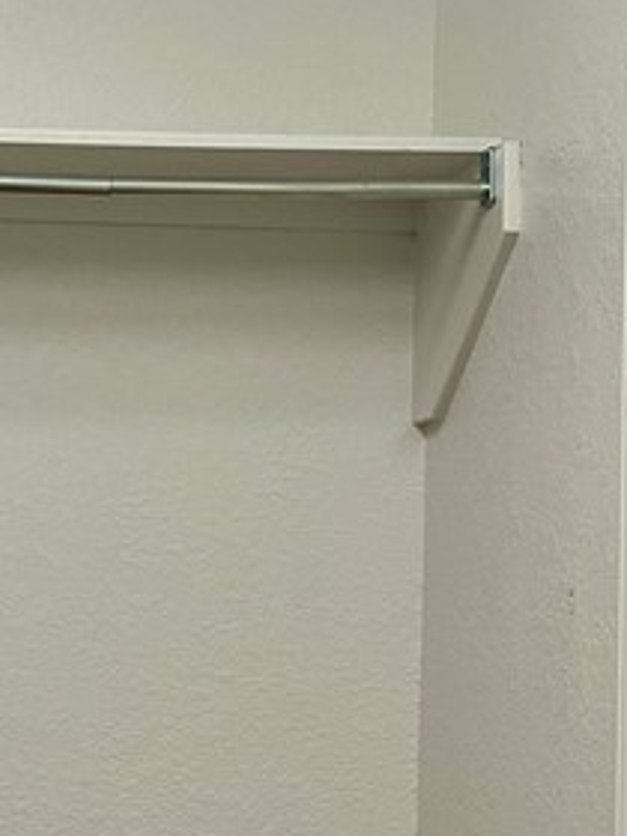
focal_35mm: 95
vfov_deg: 20.6
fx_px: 2294
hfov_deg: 15.1
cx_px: -96
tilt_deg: +0.6
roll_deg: -1.4
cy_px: 546
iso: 80
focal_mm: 5.1
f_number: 1.6
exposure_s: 1/120
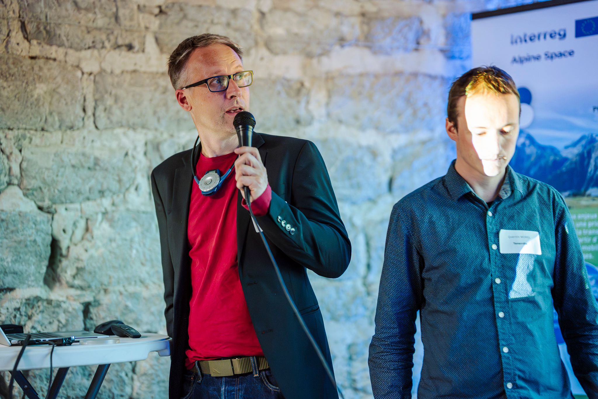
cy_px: 200
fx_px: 1412
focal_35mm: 85
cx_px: 299
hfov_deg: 23.9
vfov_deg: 16.1
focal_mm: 85
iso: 5000
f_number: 1.4
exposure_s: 1/200
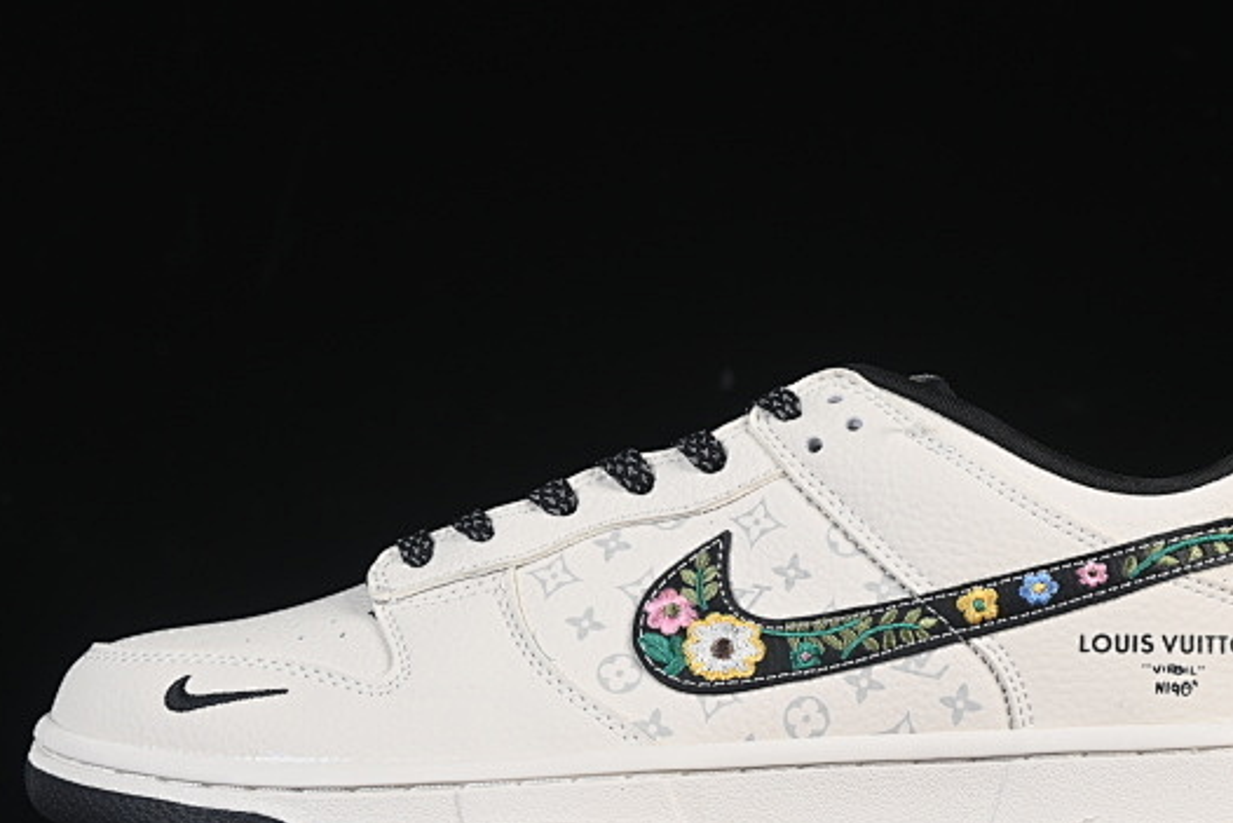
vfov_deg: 12.0
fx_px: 3905
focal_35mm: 114
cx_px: 696
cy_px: 489
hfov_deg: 17.9
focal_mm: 50
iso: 160
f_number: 8
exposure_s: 1/80
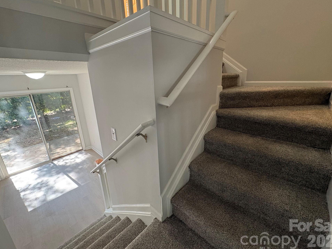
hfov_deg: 98.2
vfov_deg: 81.7
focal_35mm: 15
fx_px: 144
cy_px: 120
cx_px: 167
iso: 320
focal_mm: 2.22
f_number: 2.2
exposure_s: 1/60
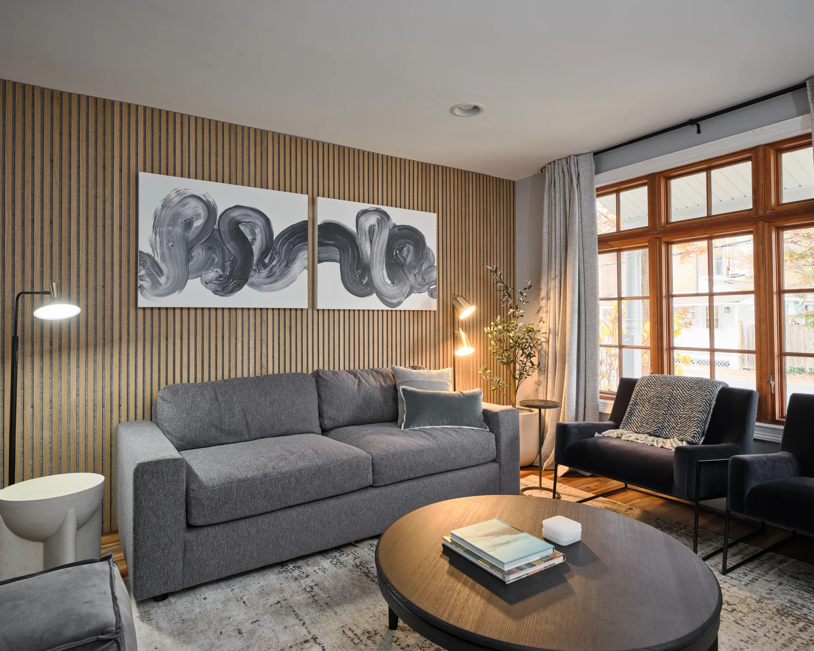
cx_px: 392
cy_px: 326
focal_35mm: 21
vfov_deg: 65.5
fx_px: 506
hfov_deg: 77.6
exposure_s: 1/3
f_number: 8
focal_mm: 24.8
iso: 400
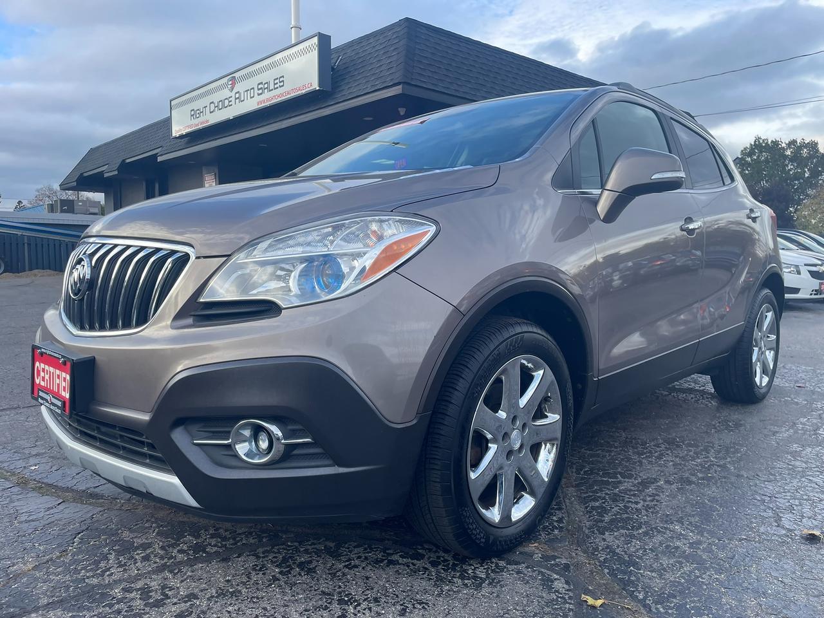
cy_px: 309
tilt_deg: -3.2
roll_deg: +0.3
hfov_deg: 67.3
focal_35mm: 26
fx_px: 619
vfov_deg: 53.1
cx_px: 412
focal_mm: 4.2
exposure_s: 1/662
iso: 32
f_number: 1.6
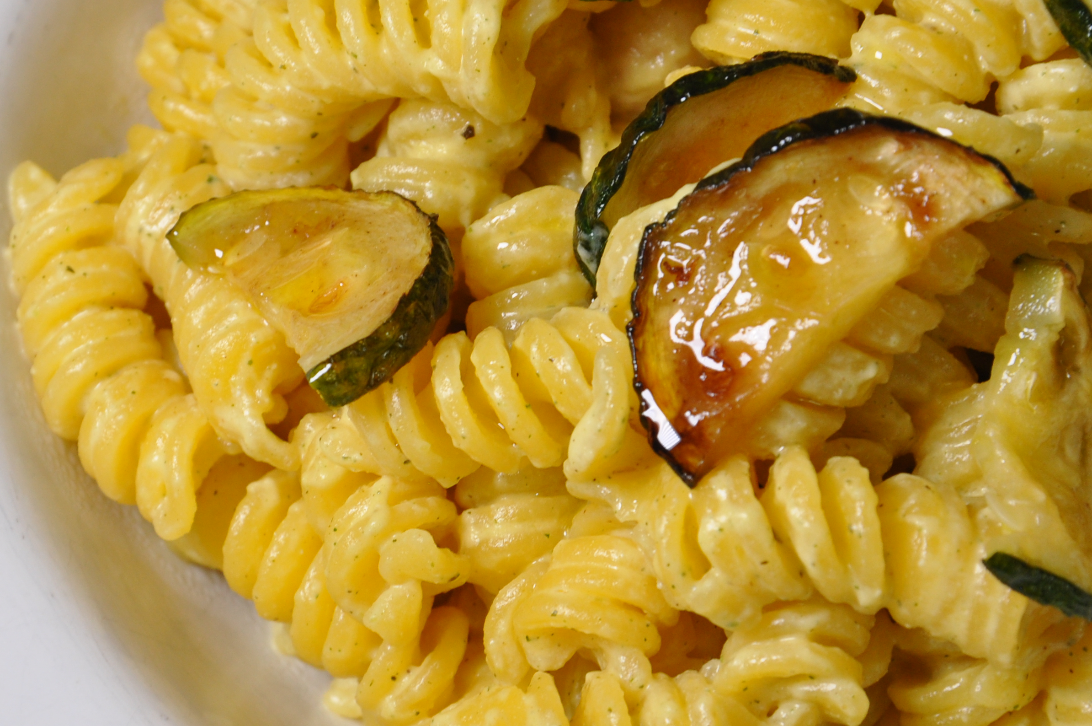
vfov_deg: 9.8
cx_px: 394
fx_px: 4242
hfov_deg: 14.7
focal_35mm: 140
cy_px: 515
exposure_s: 1/60
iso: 360
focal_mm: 52
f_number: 8
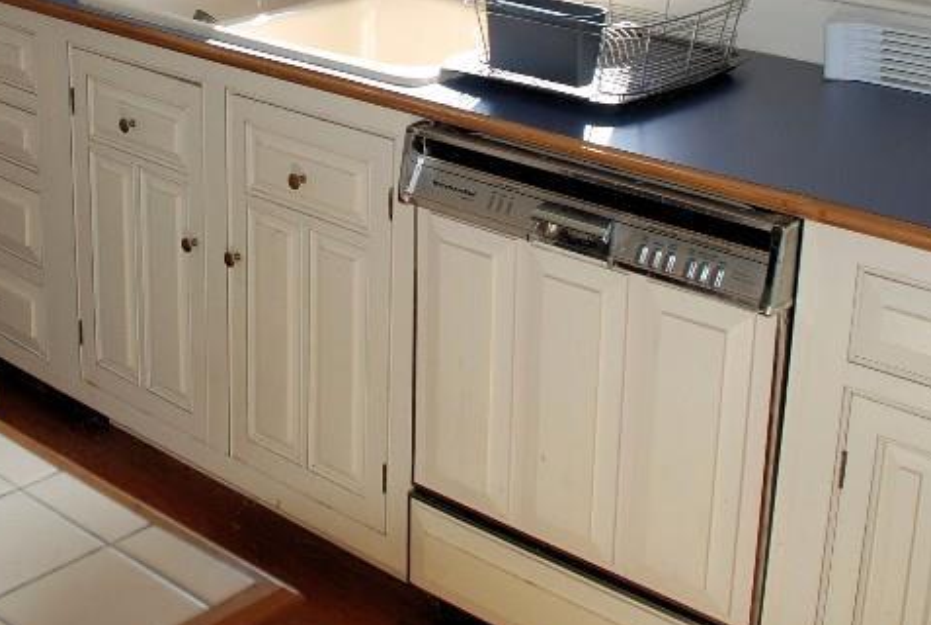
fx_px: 1503
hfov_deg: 34.0
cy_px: 42
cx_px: 287
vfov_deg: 22.8
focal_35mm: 58
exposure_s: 1/100
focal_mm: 18
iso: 200
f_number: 3.5
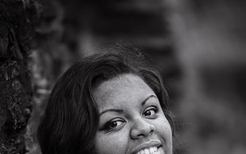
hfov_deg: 6.8
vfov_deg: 4.2
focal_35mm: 309
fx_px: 2072
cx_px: 133
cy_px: 197
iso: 200
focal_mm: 180
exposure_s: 1/80
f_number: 2.8
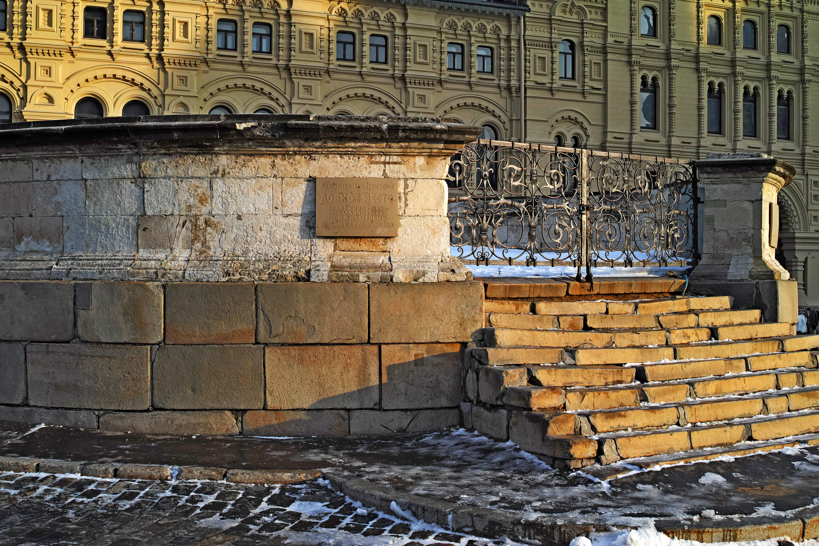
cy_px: 273
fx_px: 1024
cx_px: 410
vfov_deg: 29.9
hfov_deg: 43.6
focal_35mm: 45
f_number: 8
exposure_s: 1/200
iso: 100
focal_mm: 30
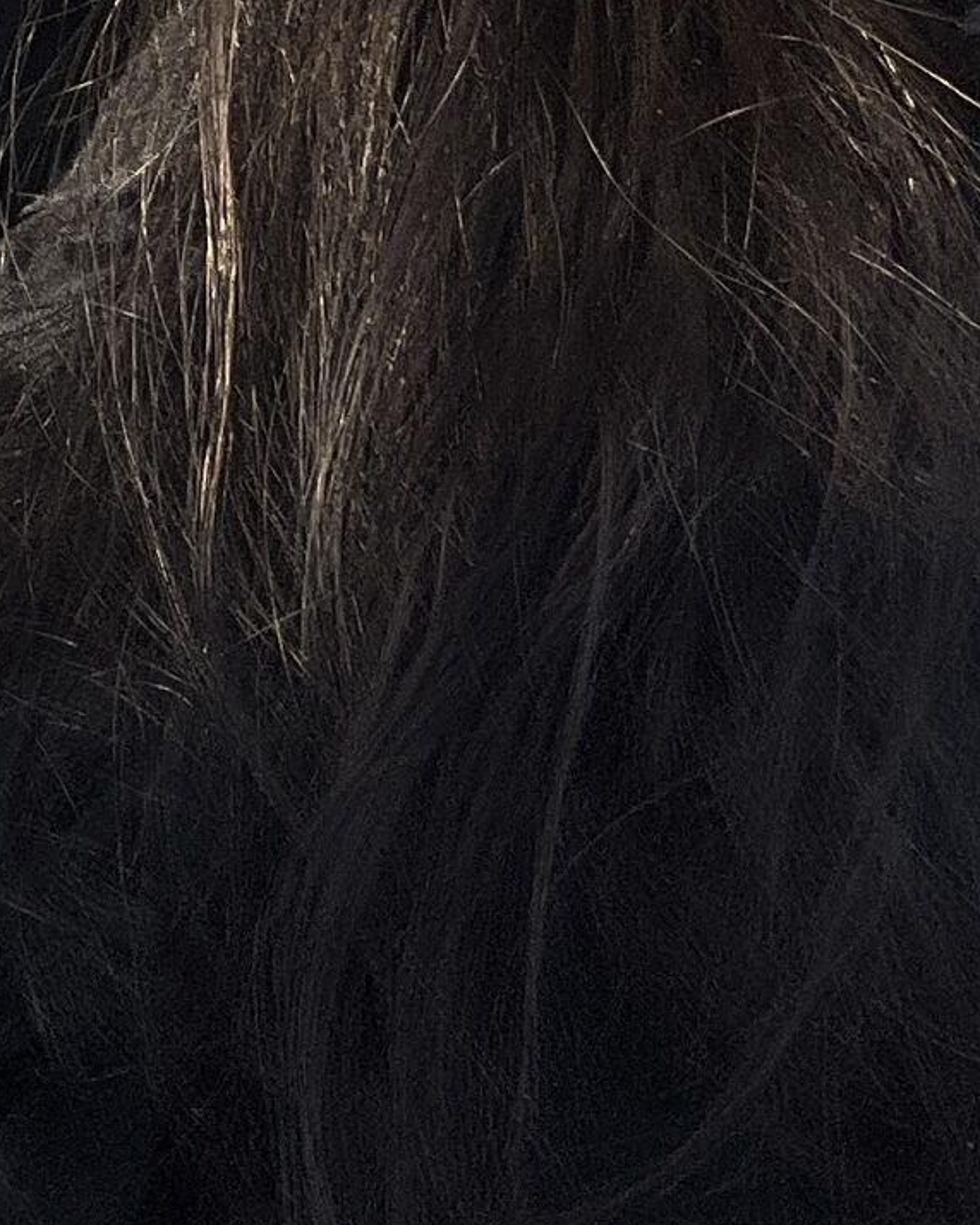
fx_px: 3808
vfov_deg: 16.9
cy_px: -482
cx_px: -309
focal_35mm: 105
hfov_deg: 14.1
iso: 32
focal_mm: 2.71
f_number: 2.2
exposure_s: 1/831
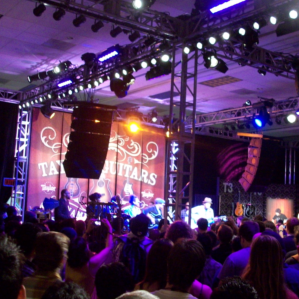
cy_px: 124
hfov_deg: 35.2
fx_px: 469
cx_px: 186
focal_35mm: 48
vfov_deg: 35.3
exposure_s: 1/8
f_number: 2.8
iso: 223
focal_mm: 5.7
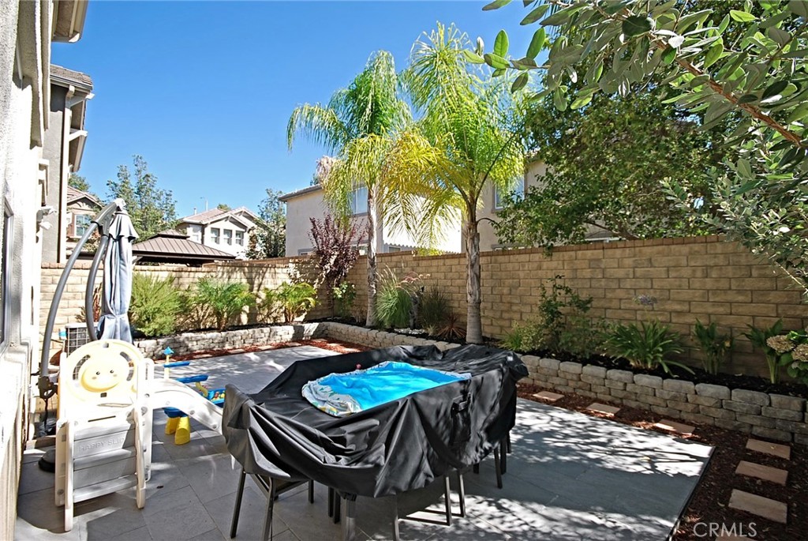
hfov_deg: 94.9
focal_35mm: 16
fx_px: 371
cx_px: 404
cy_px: 270
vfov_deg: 72.2
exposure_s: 1/160
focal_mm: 11
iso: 100
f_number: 6.3
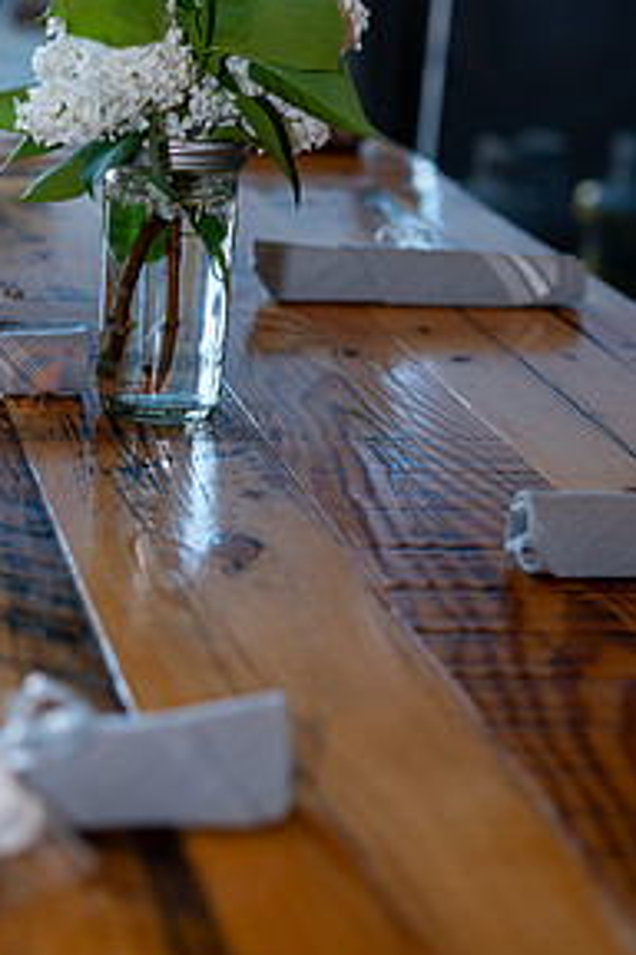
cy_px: 391
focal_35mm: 78
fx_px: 2067
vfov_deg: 25.9
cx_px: 146
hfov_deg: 17.4
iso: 100
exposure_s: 1/125
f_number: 2.8
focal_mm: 50
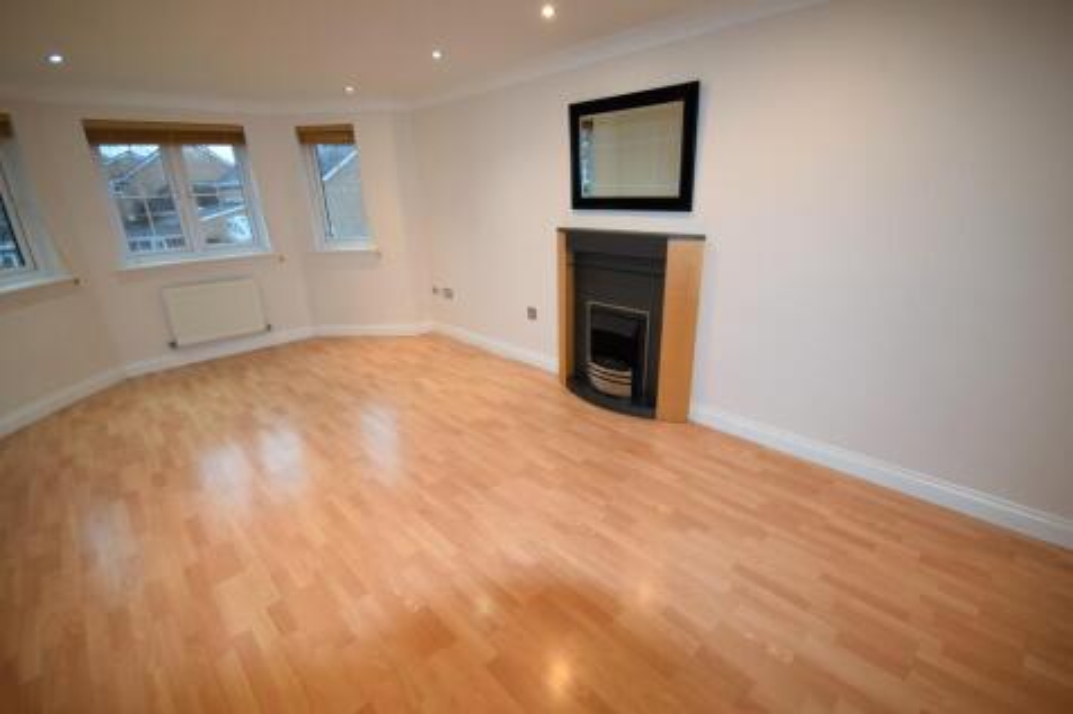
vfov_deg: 77.3
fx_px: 447
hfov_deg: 100.4
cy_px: 357
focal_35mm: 15
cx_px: 536
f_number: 5
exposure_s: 1/100
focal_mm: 10
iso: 800
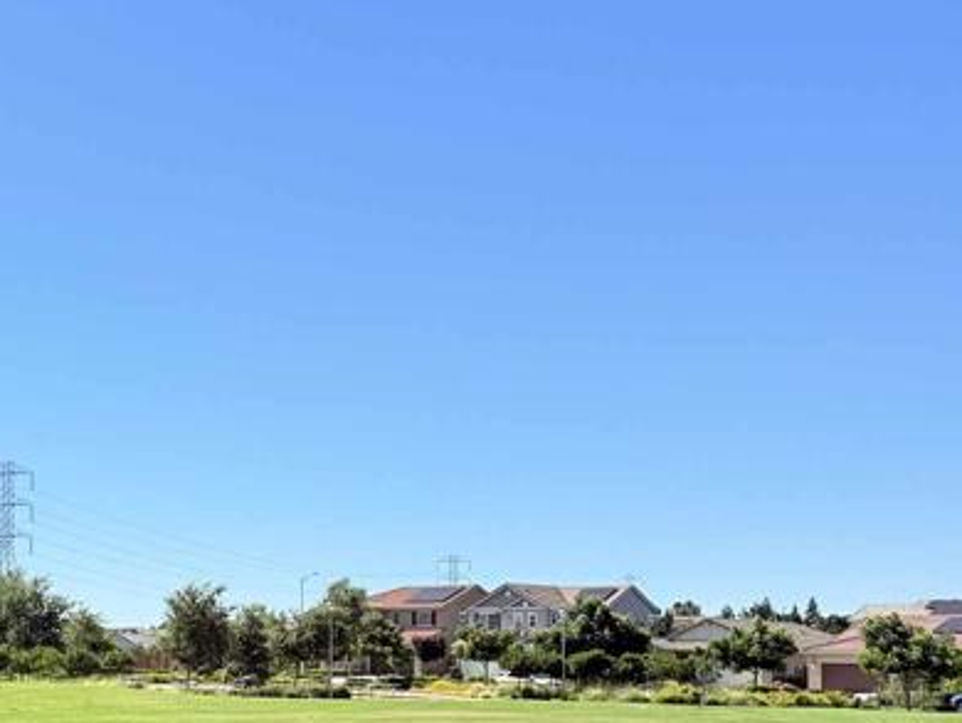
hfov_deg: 29.3
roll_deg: -0.3
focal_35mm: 63
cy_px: 550
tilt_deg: +4.2
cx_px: 76
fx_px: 1752
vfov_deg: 23.1
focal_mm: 6.76
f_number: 1.78
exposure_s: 1/6711
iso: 80
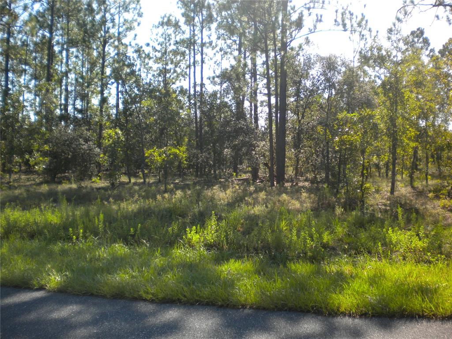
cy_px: 170
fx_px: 457
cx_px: 226
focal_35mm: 35
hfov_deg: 52.6
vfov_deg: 40.7
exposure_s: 1/467
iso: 93
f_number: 3.1
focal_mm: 6.3
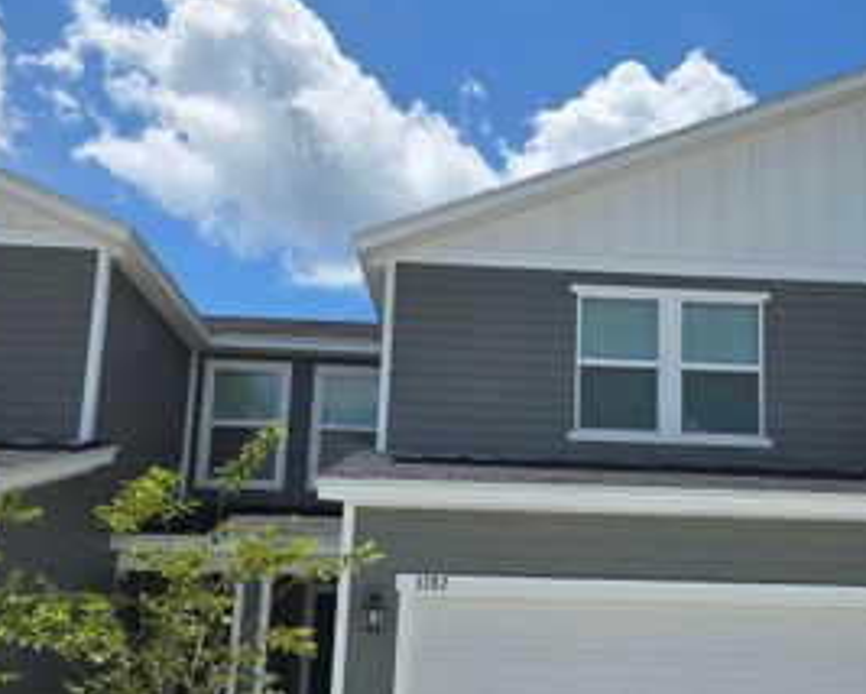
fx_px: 1077
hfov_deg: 42.9
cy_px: 491
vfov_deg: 35.2
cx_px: 610
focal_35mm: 42
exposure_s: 1/1429
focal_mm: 6.3
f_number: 1.7
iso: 12
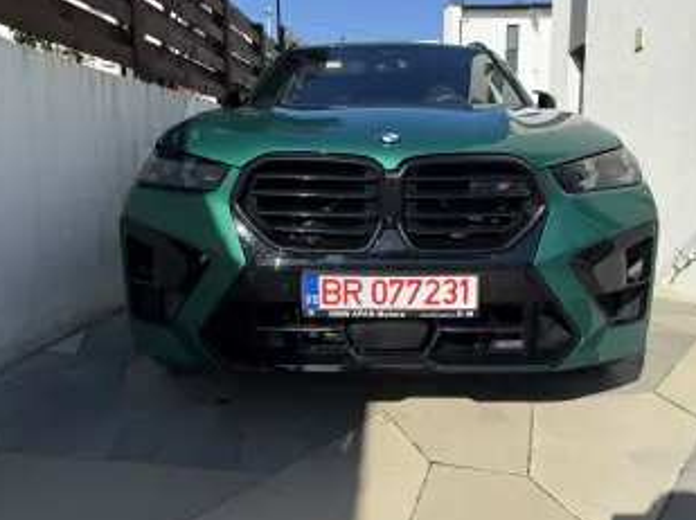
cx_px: 392
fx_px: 562
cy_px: 245
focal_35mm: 28
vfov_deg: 49.6
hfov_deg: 63.3
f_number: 1.78
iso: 80
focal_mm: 6.76
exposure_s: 1/4673
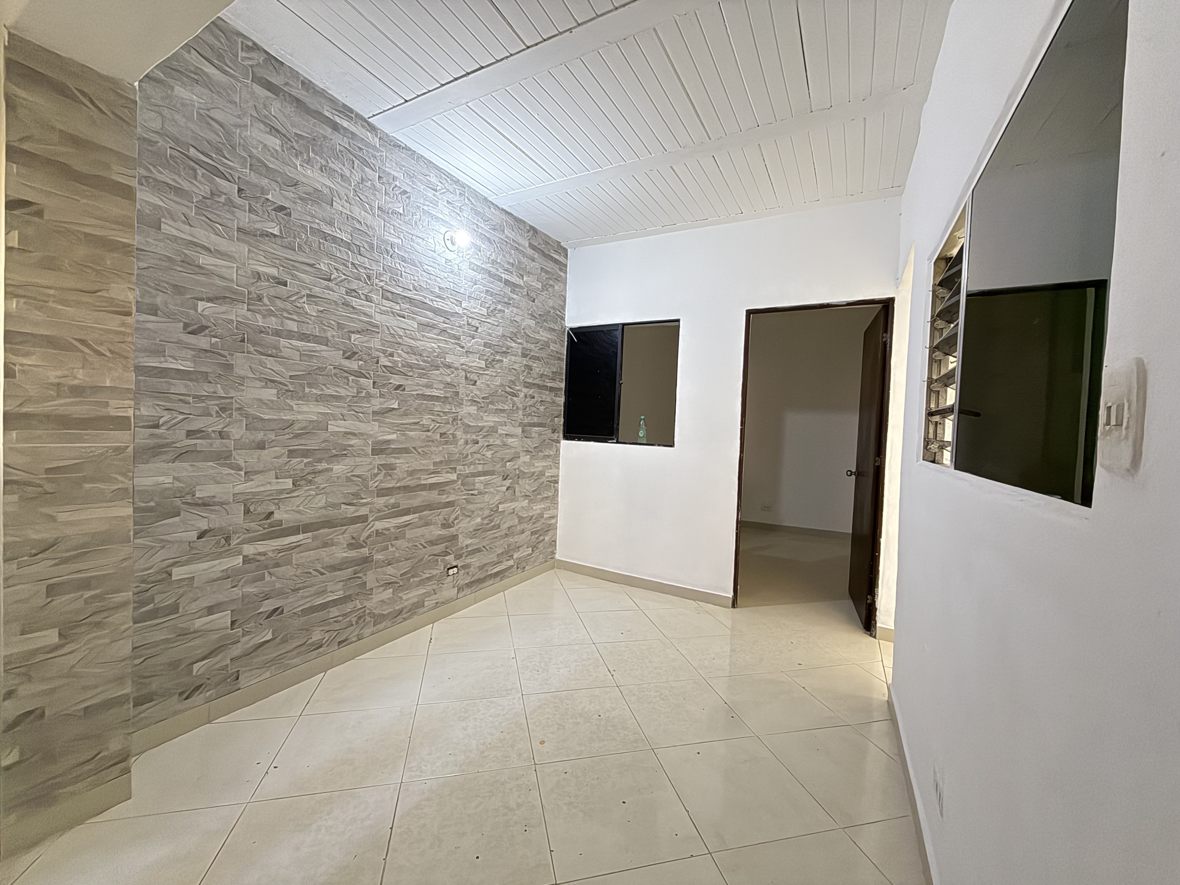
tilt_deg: -1.6
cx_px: 590
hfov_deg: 102.1
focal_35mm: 14
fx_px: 477
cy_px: 442
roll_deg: -3.3
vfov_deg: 85.7
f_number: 2.2
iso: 800
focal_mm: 2.22
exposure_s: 1/60
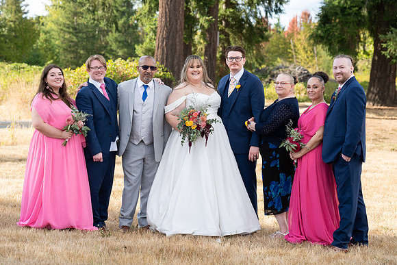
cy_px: 127
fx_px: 1106
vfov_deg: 13.7
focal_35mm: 100
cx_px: 207
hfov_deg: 20.3
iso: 250
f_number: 5
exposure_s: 1/400
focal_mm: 96
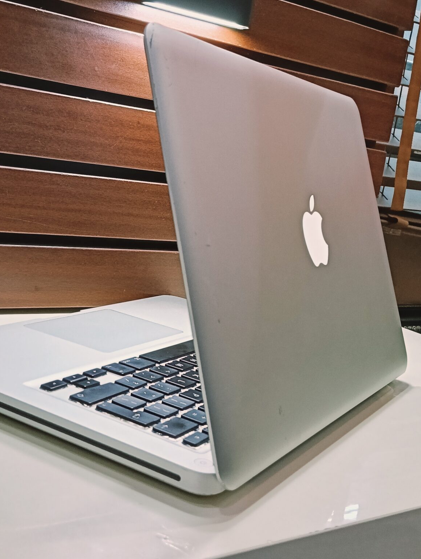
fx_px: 728
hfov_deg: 32.2
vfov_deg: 41.6
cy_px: 198
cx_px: 179
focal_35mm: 45
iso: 500
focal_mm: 3.98
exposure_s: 1/33.3
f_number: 1.8
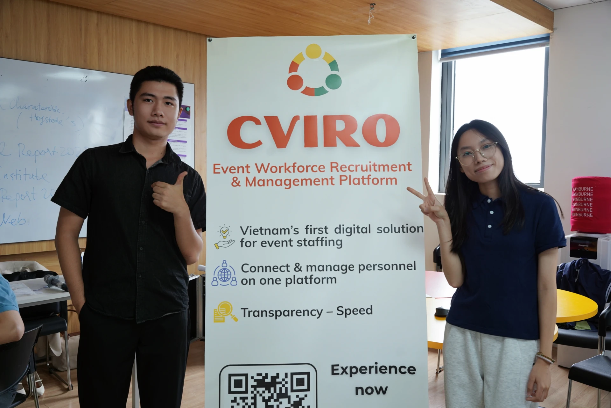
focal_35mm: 33
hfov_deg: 56.6
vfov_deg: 39.5
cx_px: 306
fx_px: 567
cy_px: 204
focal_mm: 33.4
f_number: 5.6
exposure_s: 1/100
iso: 1000
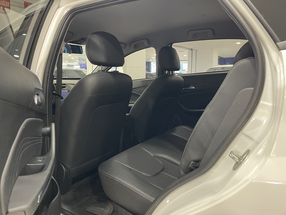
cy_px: 108
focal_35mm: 25
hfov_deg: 69.4
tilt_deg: -6.7
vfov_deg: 54.9
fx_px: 207
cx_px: 143
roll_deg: +0.4
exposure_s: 1/50
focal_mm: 5.1
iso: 320
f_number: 1.6
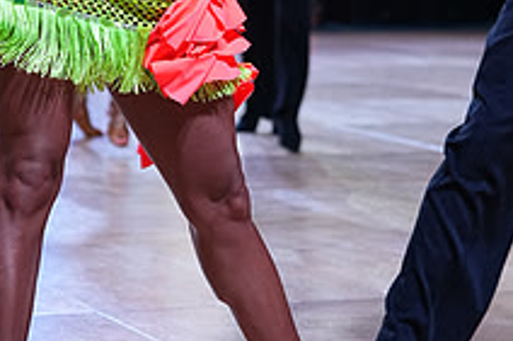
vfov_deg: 7.1
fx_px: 2734
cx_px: 316
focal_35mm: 192
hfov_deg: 10.7
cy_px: -114
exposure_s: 1/400
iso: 800
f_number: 4
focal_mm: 70
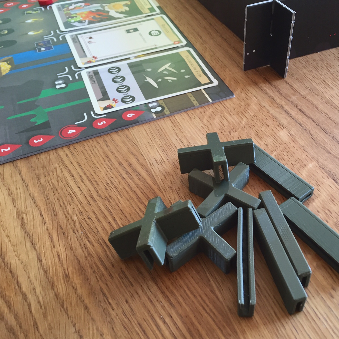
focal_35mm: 35
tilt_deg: -46.1
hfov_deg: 46.3
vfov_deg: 47.2
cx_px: 231
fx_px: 388
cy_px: 168
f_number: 2.2
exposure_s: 1/33
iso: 40
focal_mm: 4.15
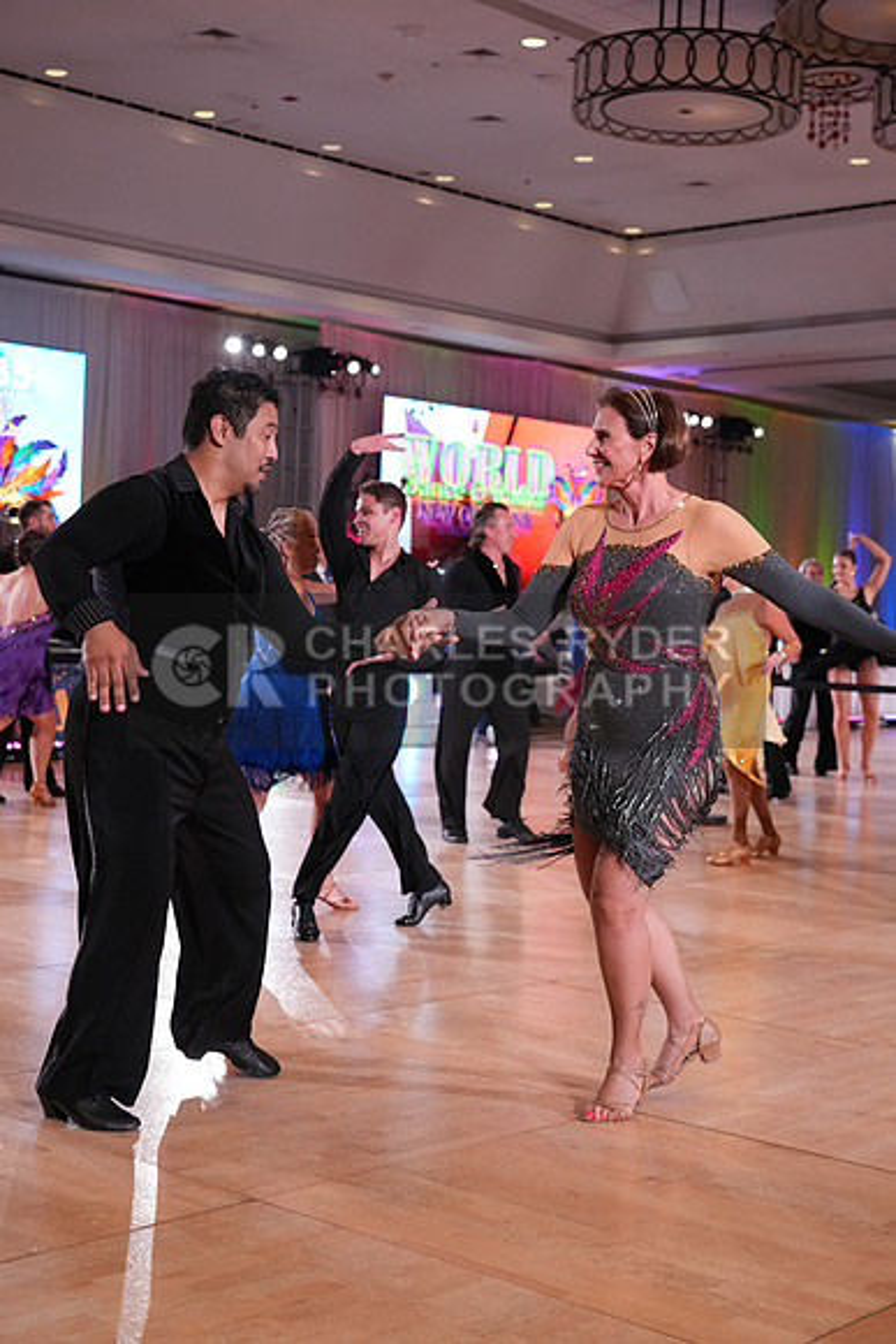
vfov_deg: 40.3
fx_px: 1828
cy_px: 672
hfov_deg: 27.5
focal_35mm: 49
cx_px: 448
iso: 2500
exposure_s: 1/500
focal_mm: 49
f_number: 4
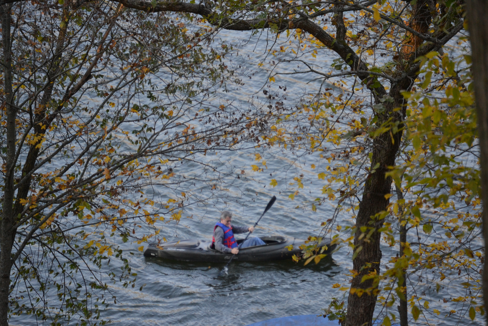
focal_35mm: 300
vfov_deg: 4.6
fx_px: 4066
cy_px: 163
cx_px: 244
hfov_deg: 6.9
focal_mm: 200
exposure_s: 1/500
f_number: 5.6
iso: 1100
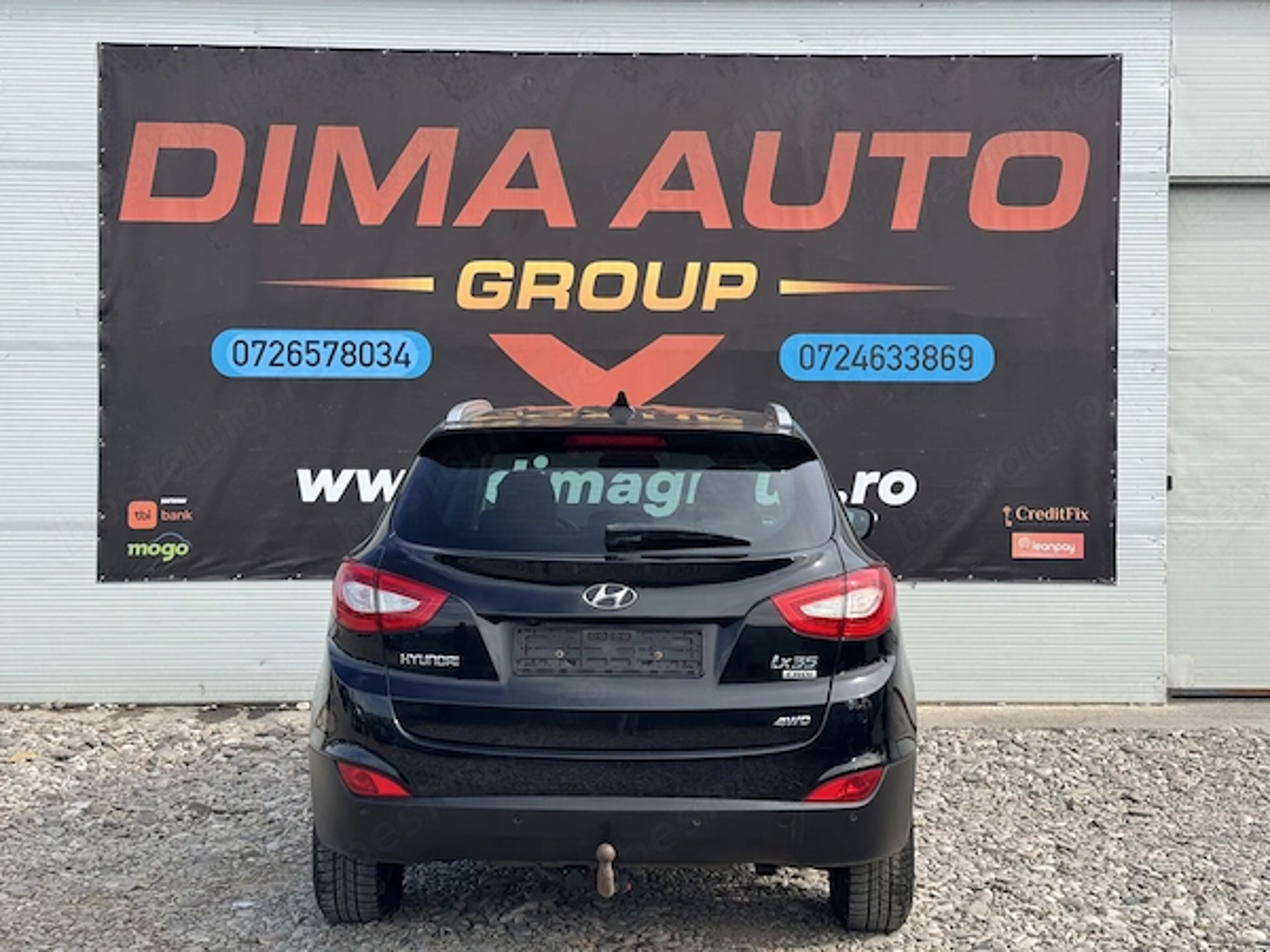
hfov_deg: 39.7
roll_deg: -0.6
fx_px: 1761
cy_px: 476
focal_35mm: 48
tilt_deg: +1.0
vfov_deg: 30.3
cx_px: 635
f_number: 1.78
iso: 64
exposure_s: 1/1395
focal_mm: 6.76
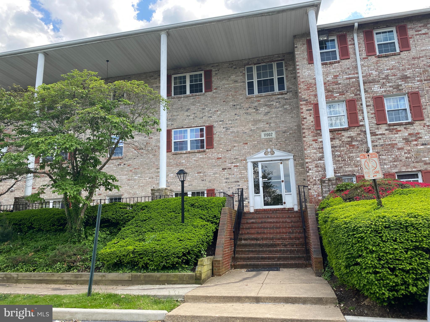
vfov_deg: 53.1
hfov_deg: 67.3
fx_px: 323
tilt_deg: +13.3
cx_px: 215
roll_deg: +1.6
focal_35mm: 26
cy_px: 161
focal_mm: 4.25
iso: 32
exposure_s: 1/588
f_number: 1.8
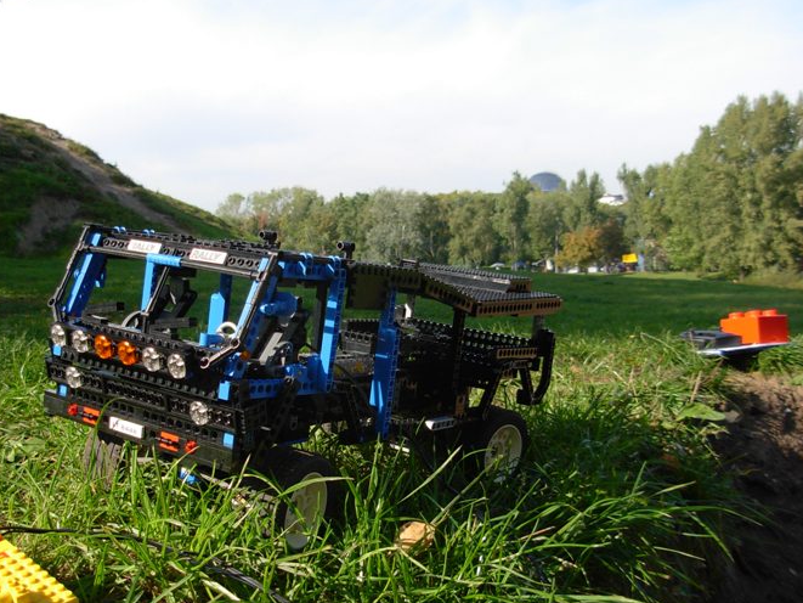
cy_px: 280
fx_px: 1067
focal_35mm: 46
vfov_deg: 31.5
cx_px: 337
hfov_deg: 41.1
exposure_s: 1/558
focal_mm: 6.3
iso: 79
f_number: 2.9
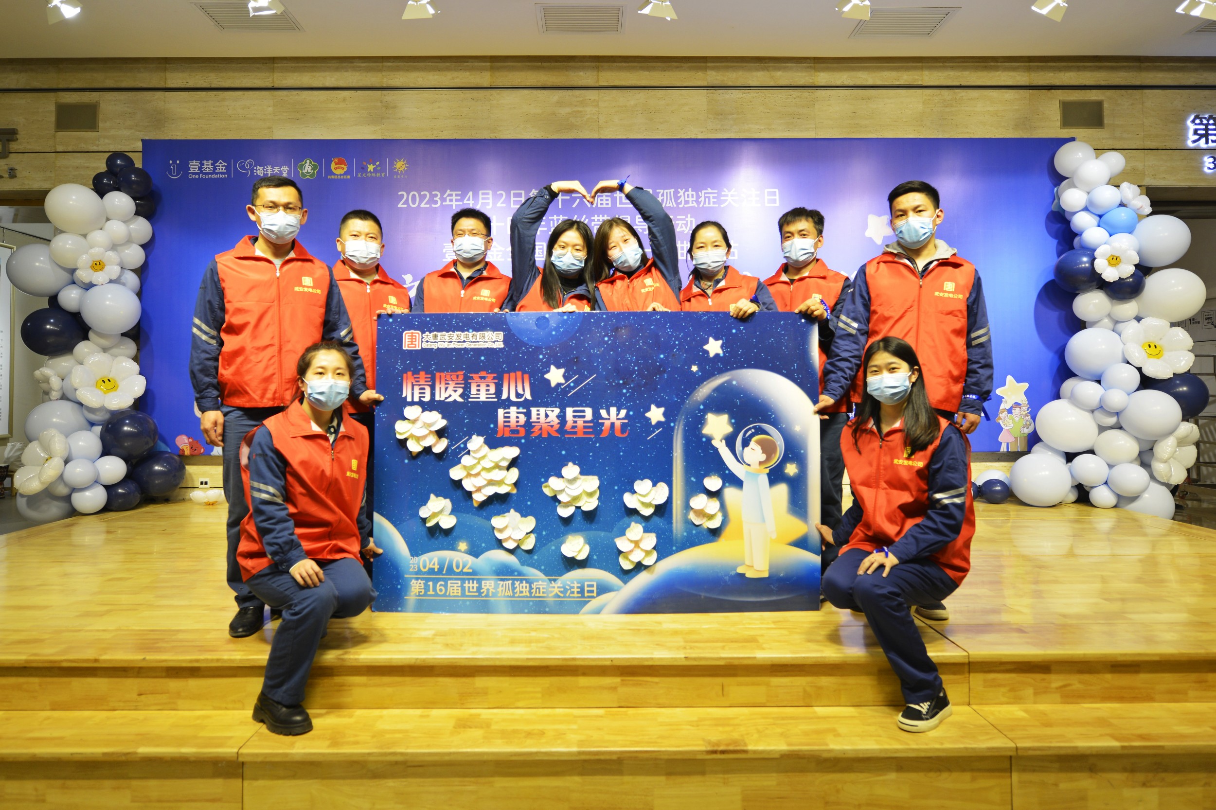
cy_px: 405
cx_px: 608
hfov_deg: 93.3
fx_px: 574
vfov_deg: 70.4
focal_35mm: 17
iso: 280
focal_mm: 17
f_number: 2.8
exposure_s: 1/80
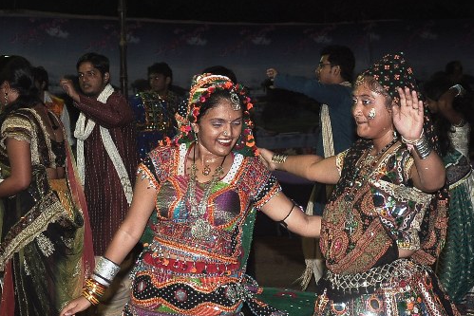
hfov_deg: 17.1
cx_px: 242
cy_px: 195
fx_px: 1580
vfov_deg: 11.4
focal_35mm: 120
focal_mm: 50
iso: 320
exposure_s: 1/60
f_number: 5
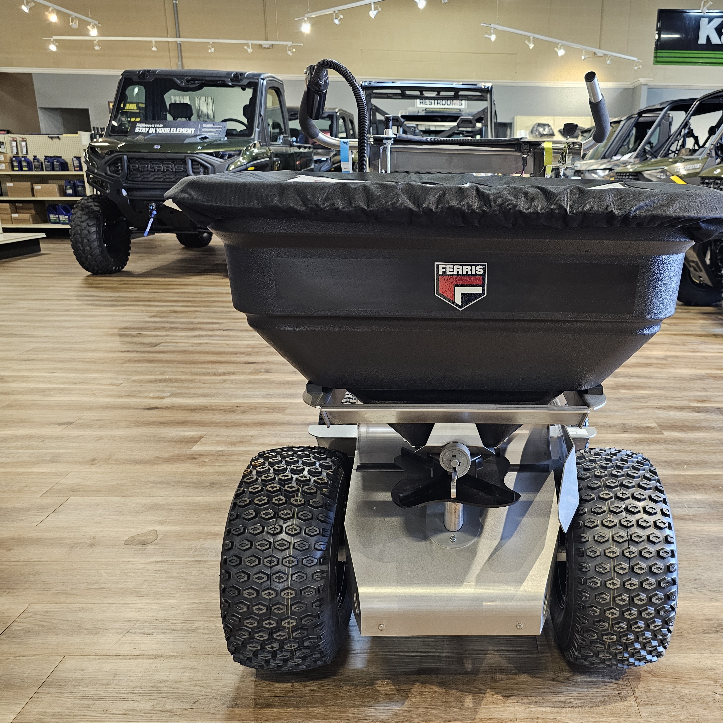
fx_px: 662
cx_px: 483
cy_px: 368
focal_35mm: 28
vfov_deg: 57.3
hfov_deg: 56.1
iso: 640
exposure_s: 1/60
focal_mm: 6.3
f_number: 1.7
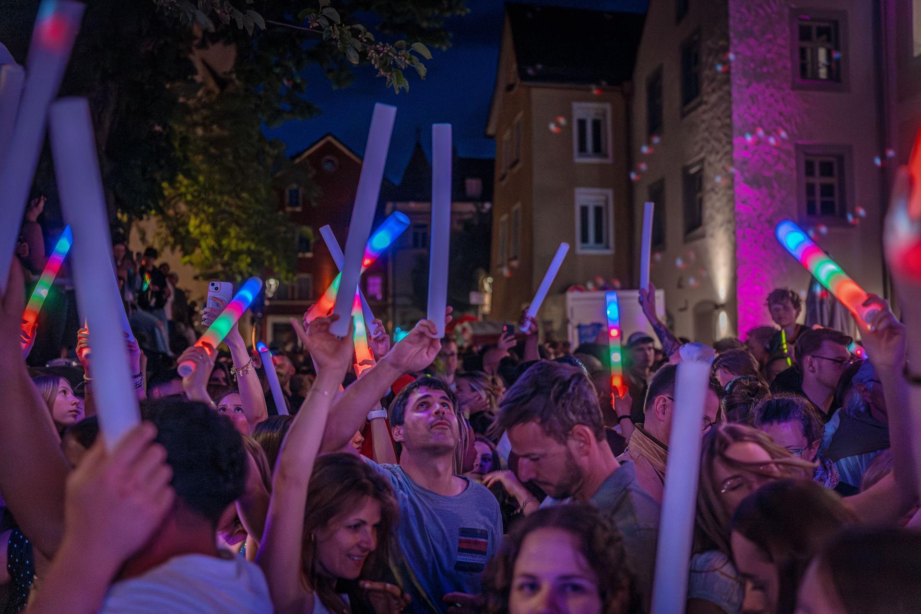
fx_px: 895
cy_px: 307
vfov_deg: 37.9
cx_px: 460
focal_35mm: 35
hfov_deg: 54.4
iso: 4000
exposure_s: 1/160
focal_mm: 35
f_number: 2
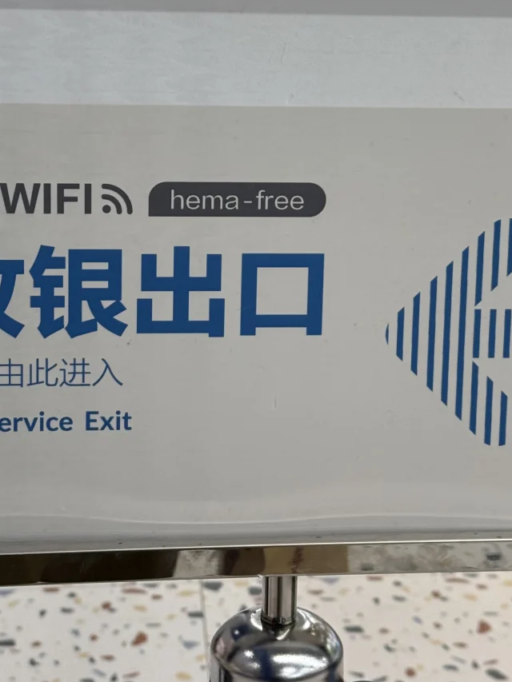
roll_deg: +0.4
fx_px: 1597
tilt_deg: -11.6
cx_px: 253
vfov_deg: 23.9
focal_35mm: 81
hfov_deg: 18.2
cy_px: 200
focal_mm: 6.76
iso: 100
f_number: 1.78
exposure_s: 1/222
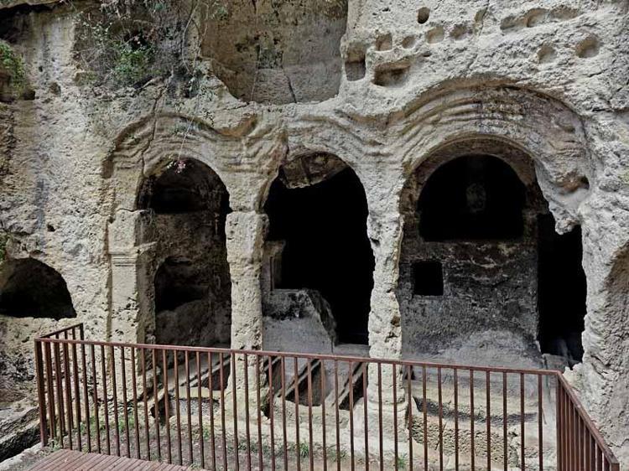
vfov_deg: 58.9
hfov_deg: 73.9
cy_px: 236
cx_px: 314
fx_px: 418
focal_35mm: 23
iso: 32
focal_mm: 6.5
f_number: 1.4
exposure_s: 1/370
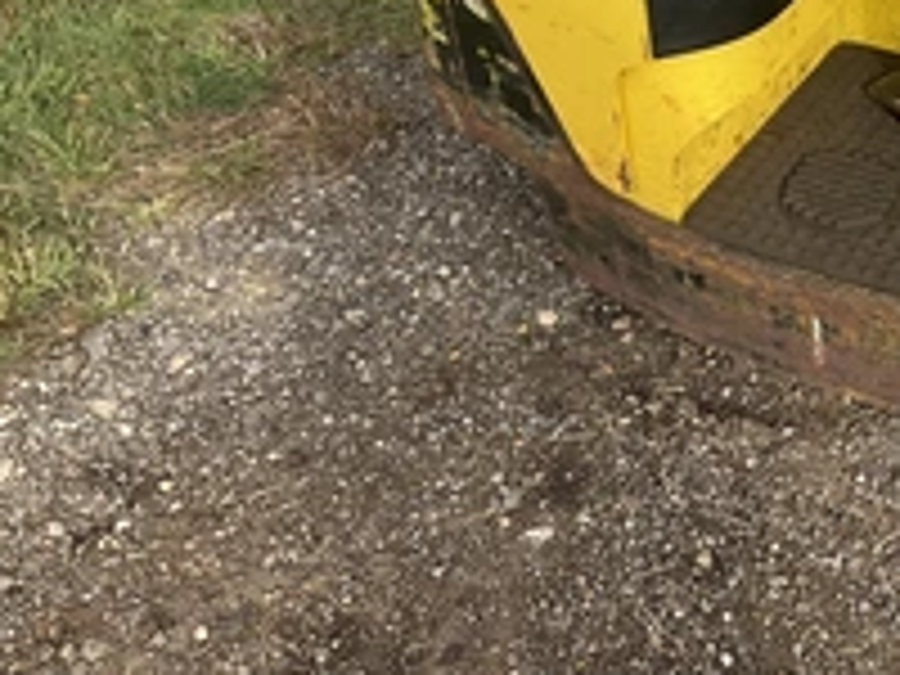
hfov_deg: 31.3
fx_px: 1508
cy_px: 50
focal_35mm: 58
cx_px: 855
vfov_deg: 24.4
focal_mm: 3
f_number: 1.8
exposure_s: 1/1055
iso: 25
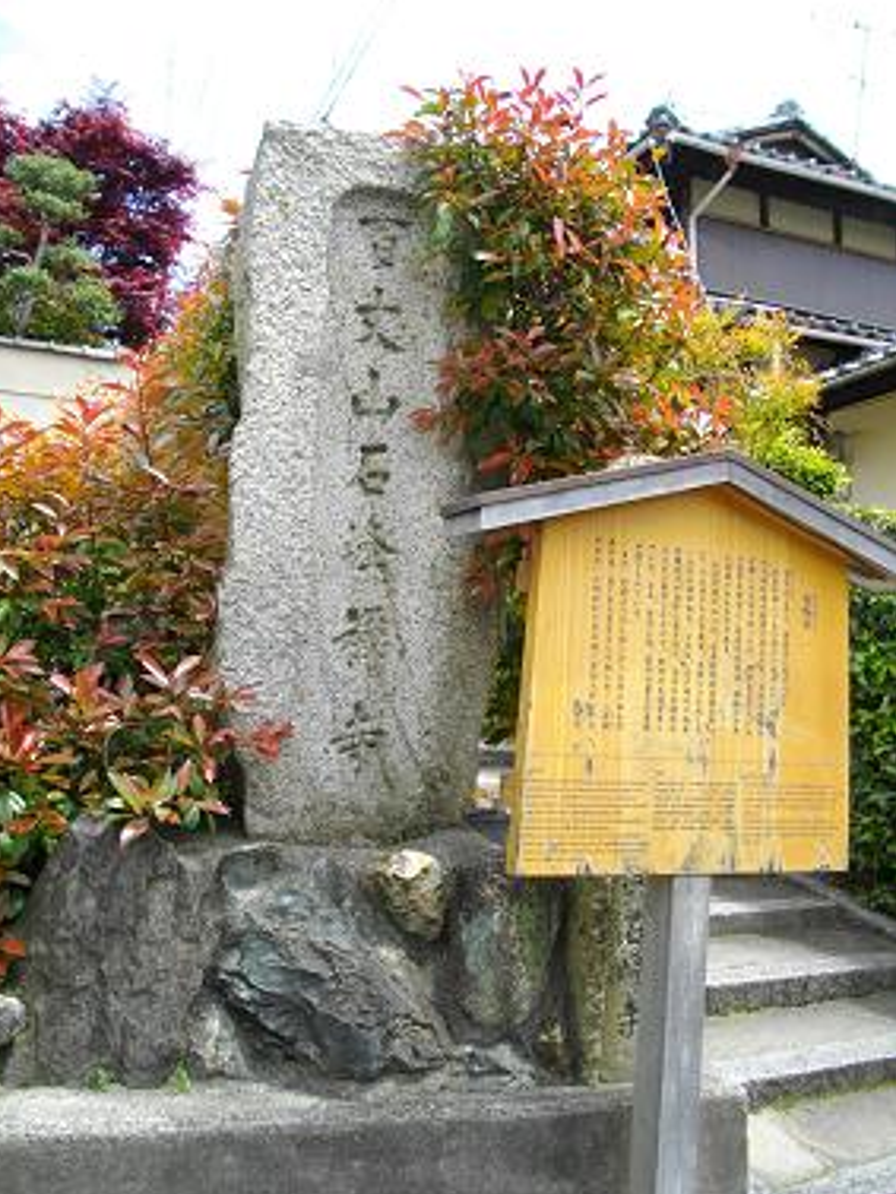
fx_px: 1138
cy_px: 594
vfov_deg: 55.3
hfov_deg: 43.0
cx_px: 437
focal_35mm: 33
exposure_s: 1/500
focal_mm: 5.7
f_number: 2.9
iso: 100
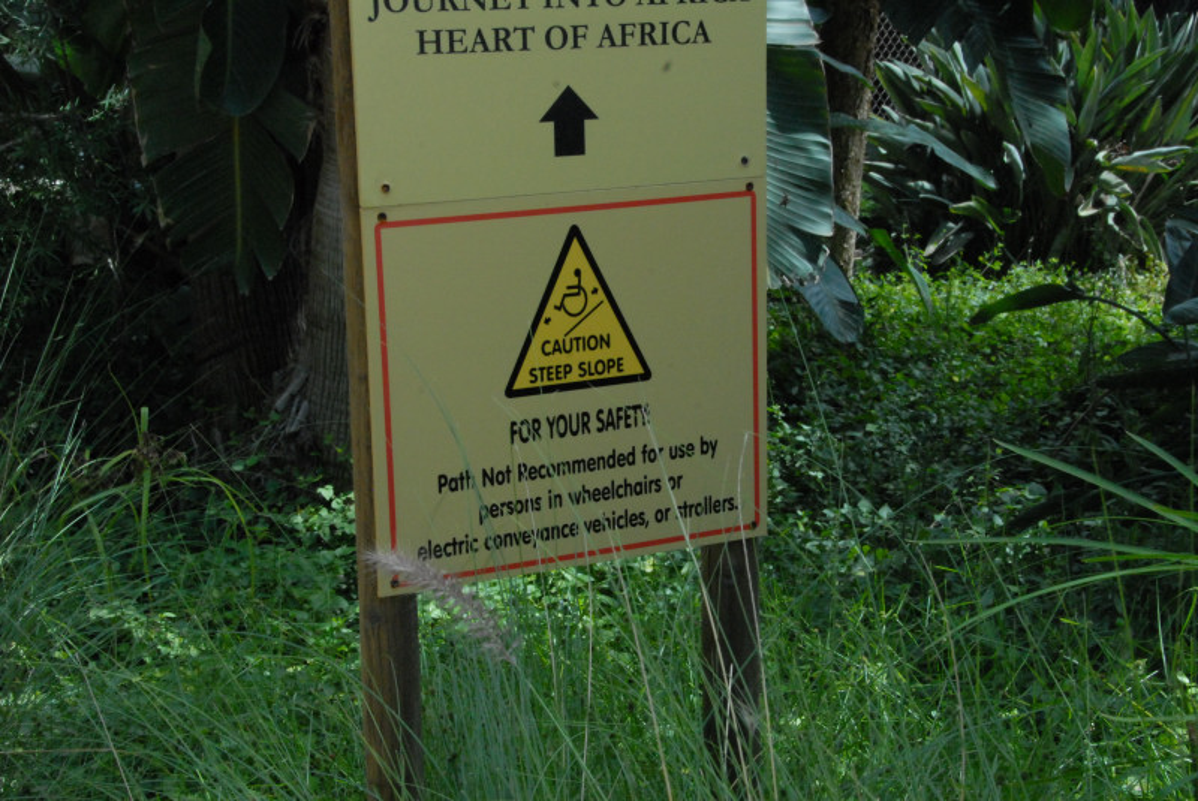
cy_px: 400
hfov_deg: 33.4
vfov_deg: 22.7
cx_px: 599
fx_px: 1998
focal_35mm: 60
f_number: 20
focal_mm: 40
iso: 1100
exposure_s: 1/125
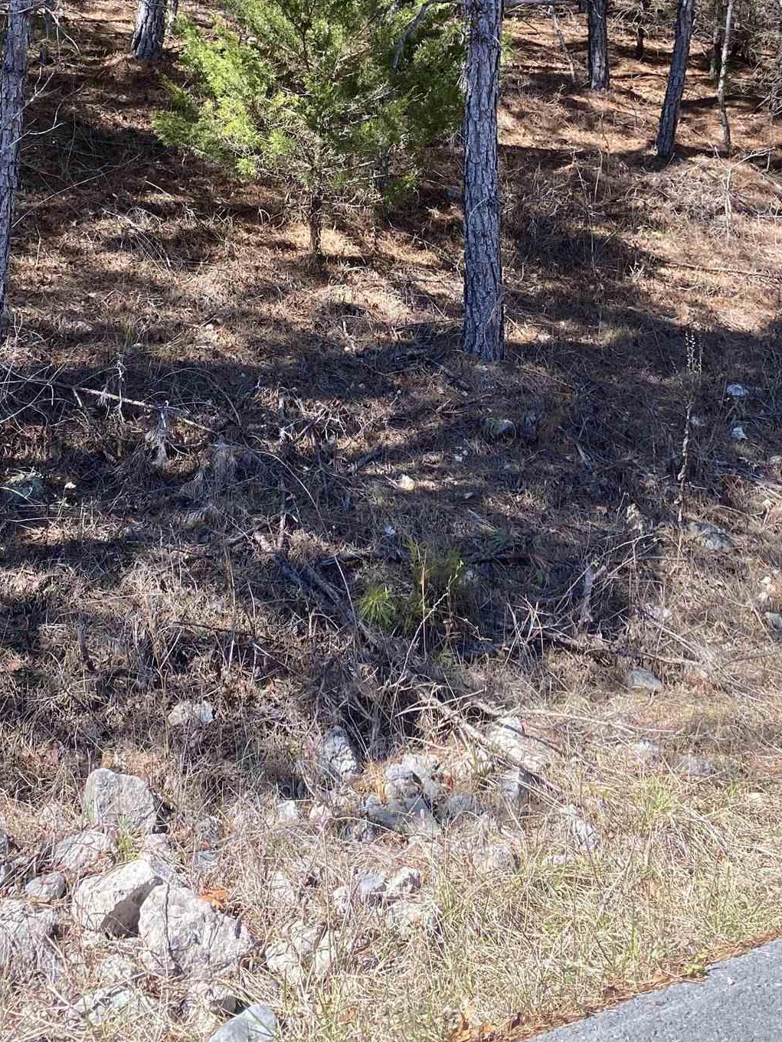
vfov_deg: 40.9
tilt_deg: +3.0
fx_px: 1325
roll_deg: -4.0
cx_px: 346
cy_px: 192
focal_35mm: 44
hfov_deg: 32.8
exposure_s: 1/312
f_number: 1.8
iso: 32
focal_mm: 4.25
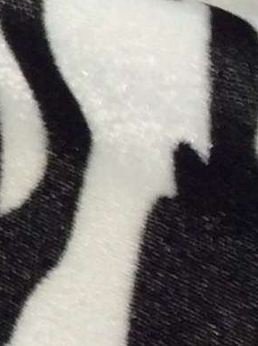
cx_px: -324
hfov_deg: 6.7
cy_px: -27
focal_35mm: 212
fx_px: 2111
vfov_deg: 9.3
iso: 50
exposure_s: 1/24
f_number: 2.4
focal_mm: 3.3
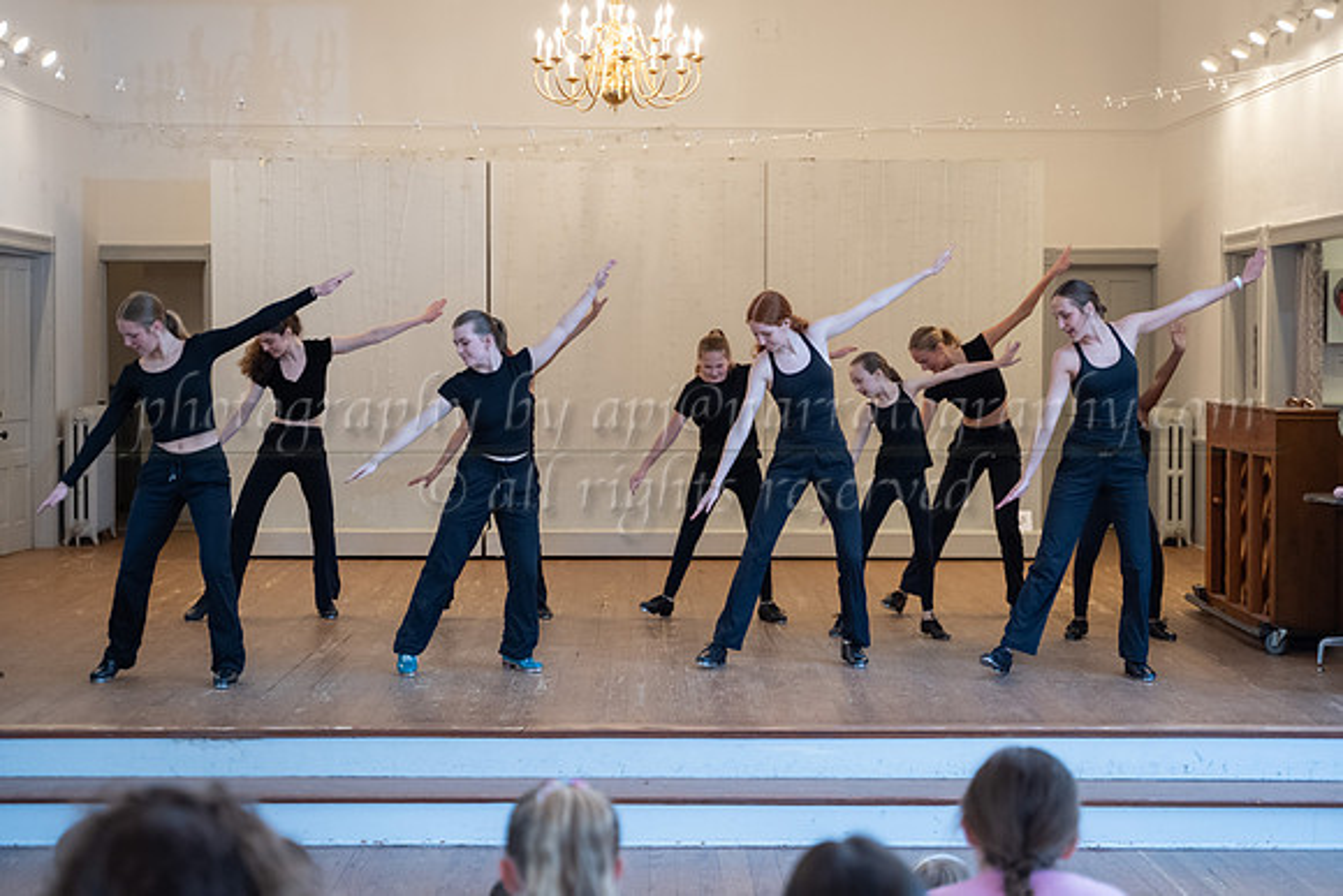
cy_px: 422
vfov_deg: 22.8
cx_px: 674
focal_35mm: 59
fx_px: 2217
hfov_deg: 33.7
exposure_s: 1/200
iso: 1600
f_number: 2.8
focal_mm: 55
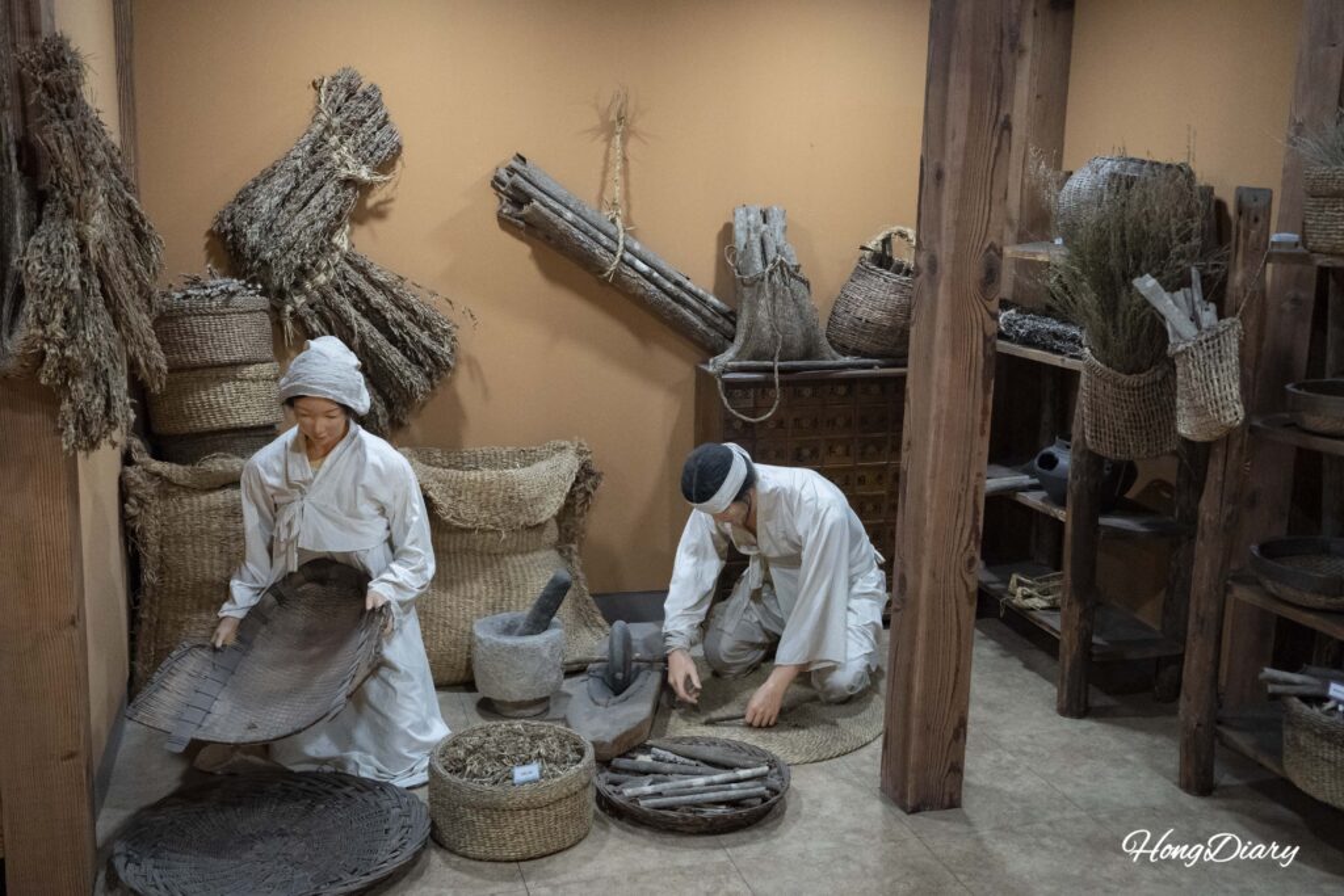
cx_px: 672
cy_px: 448
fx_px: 1269
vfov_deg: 38.9
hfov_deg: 55.8
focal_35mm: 34
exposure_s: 1/125
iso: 12800
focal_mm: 34
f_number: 4.5
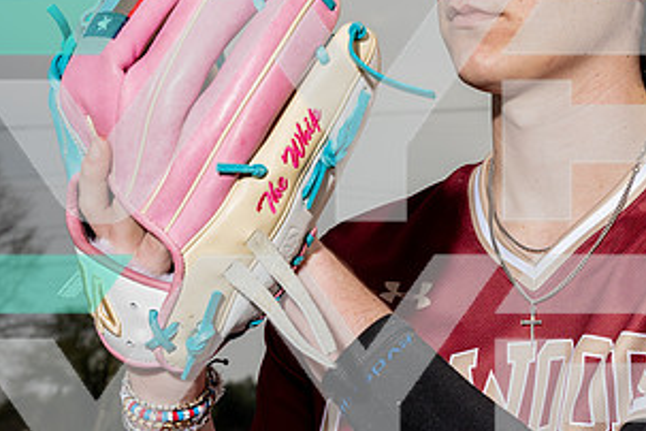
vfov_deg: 12.1
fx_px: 2028
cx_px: 461
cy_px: 110
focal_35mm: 113
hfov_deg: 18.0
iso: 250
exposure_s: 1/250
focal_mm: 59
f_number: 11
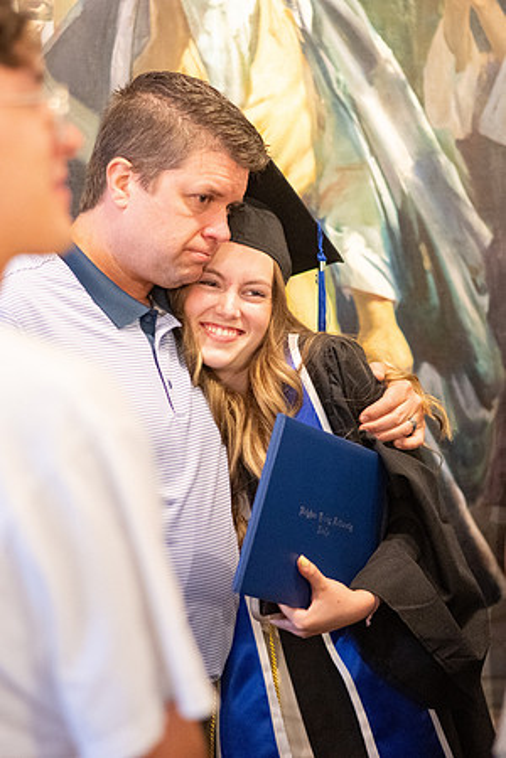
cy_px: 379
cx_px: 246
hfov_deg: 18.2
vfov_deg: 27.0
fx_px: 1581
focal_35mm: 75
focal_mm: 50
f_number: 1.8
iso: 4000
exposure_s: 1/250
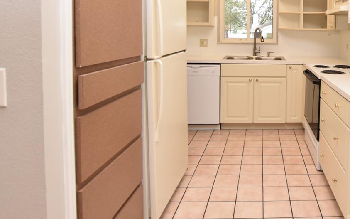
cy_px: 40
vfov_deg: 41.1
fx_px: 277
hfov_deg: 59.2
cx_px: 284
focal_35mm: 29
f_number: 4
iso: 280
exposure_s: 1/60
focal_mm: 10
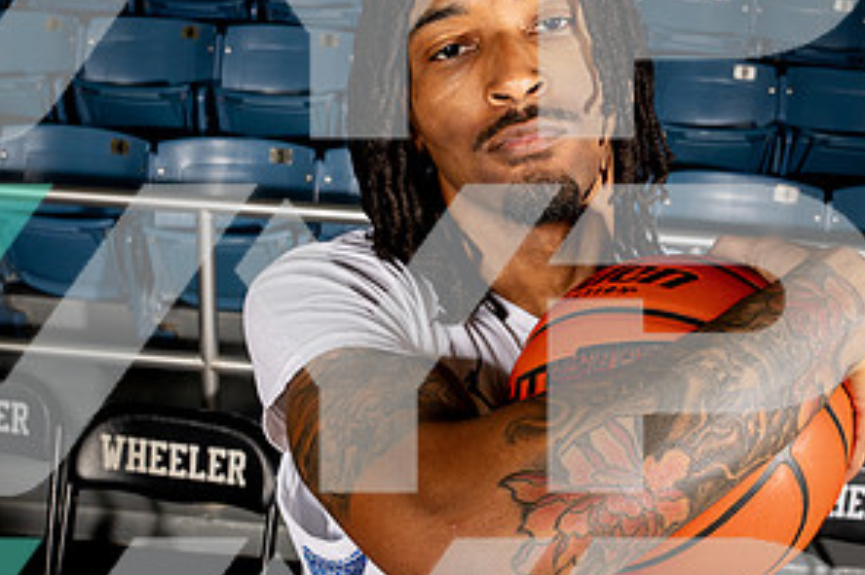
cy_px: 340
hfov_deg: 41.8
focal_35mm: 47
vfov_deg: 28.6
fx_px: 1129
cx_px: 491
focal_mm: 24
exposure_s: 1/125
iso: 250
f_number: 7.1
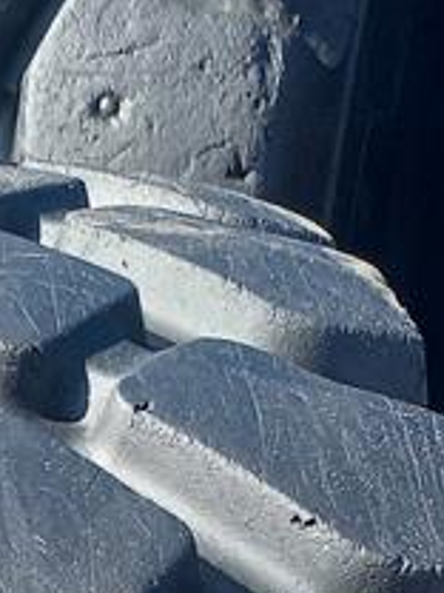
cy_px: 1360
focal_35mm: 123
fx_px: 2104
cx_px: -233
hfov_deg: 11.5
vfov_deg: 12.8
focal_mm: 4.65
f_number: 1.8
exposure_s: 1/202
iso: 50
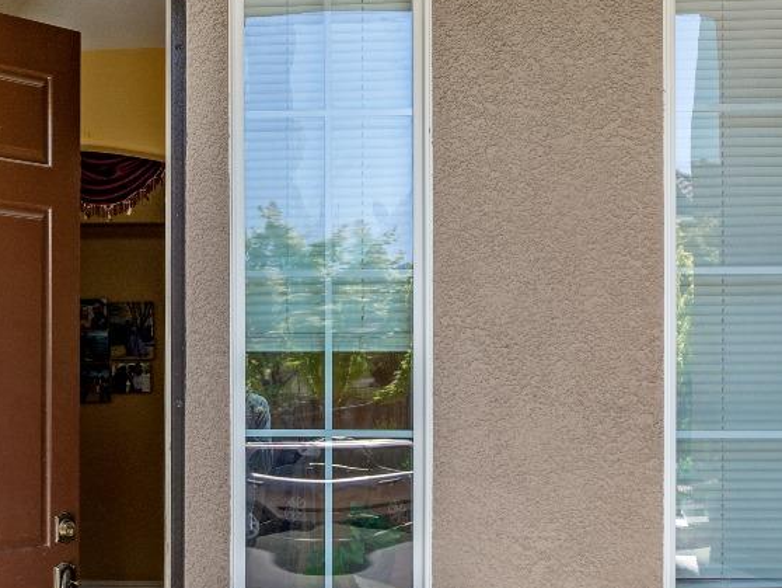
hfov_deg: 29.3
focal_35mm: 62
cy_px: 457
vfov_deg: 23.4
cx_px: 11
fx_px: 1401
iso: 100
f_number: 4
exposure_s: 1/160
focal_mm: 24
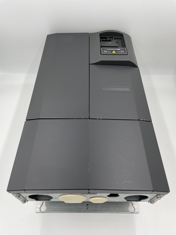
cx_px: 88
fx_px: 176
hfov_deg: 53.1
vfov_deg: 67.3
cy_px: 118
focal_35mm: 26
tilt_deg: -53.2
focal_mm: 4.2
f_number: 1.6
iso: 32
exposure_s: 1/255
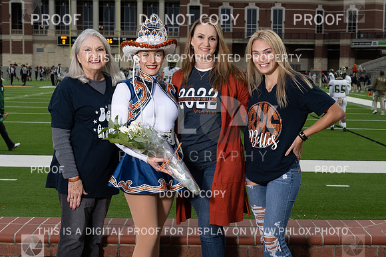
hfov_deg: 26.9
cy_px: 143
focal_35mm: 75
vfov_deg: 18.2
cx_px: 224
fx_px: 804
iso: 320
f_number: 7.1
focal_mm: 50
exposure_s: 1/125
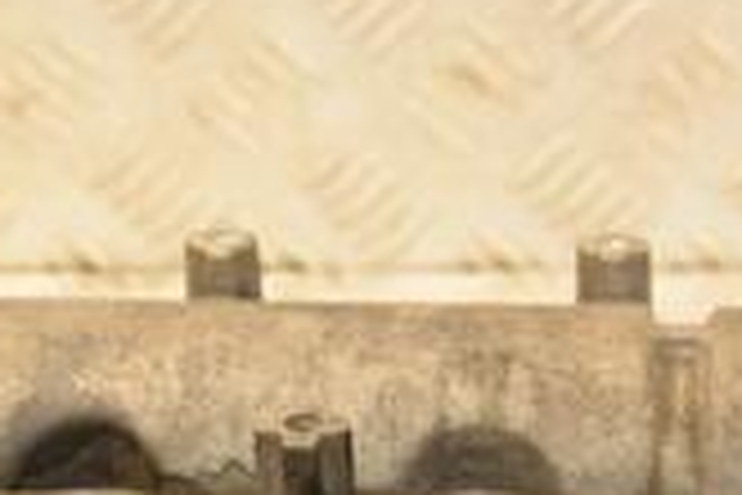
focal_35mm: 218
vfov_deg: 6.2
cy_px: 729
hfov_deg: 9.4
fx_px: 4493
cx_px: 558
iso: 800
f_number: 4.8
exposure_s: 1/80
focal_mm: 40
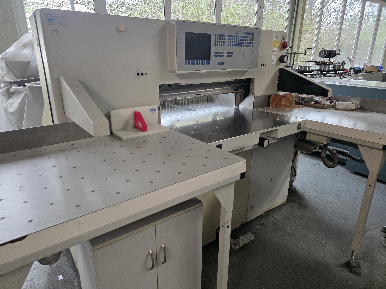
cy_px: 144
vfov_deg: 58.9
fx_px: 256
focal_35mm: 23
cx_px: 193
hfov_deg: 73.9
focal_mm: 6.3
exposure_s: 1/180
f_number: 1.7
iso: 250
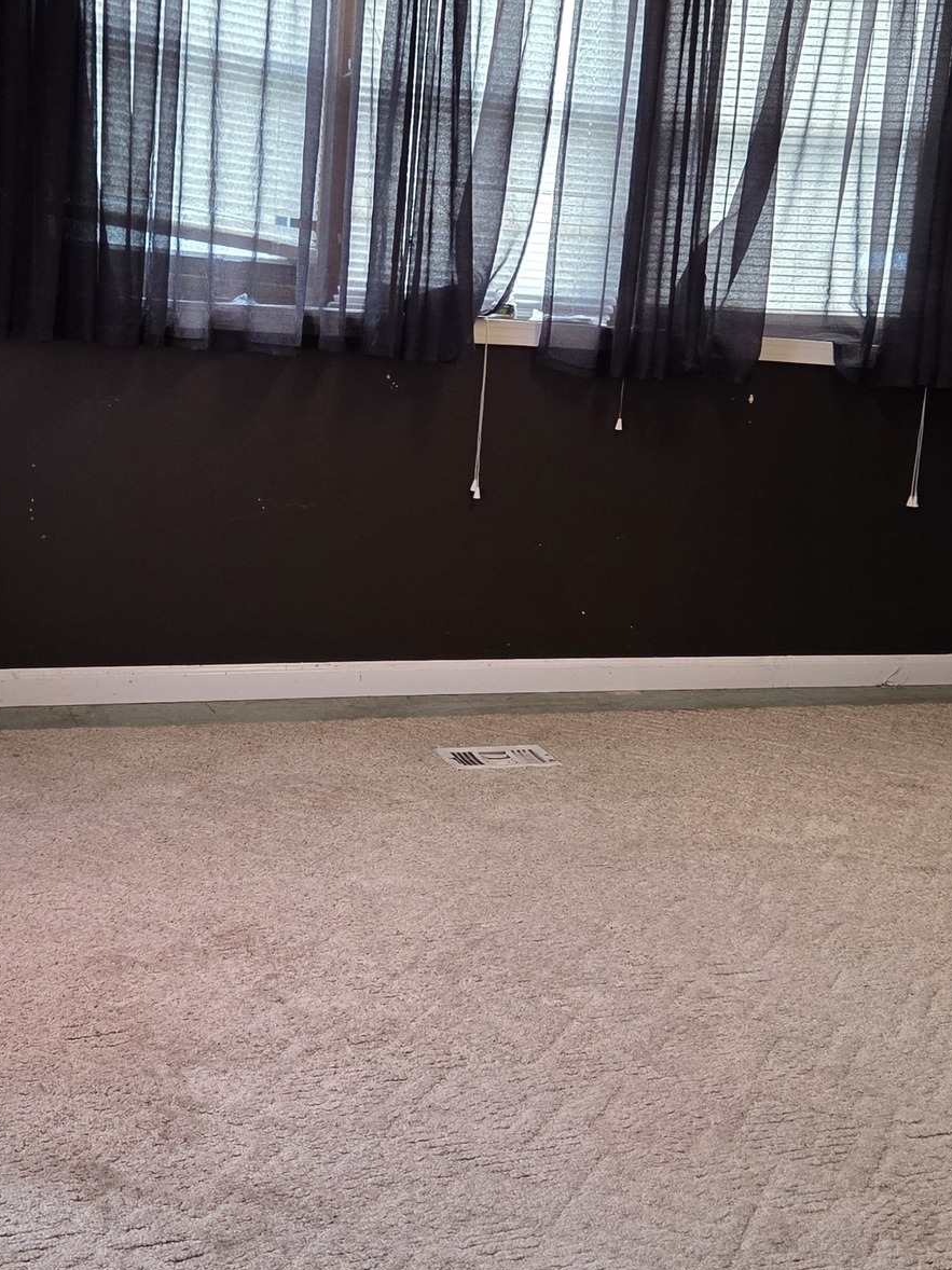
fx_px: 1651
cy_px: 550
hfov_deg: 32.2
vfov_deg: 42.0
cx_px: 432
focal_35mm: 45
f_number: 1.8
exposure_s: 1/120
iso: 200
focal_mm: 5.4
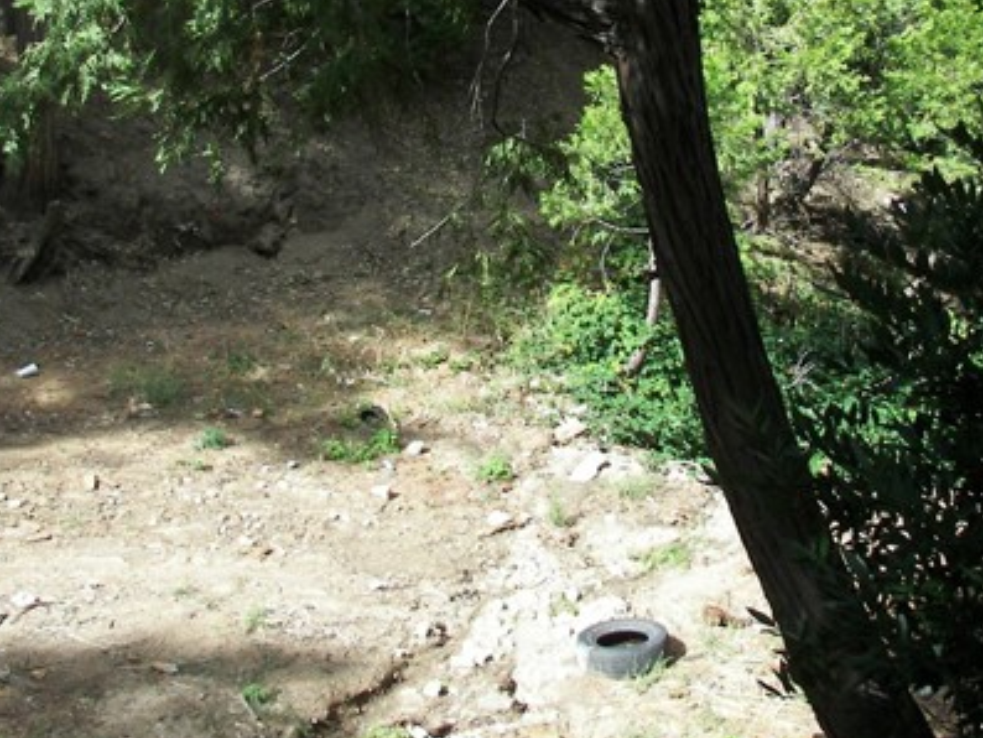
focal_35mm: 58
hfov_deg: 33.2
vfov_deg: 25.1
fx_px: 1648
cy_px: 220
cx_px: 520
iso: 50
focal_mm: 6
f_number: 2.8
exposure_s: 1/400
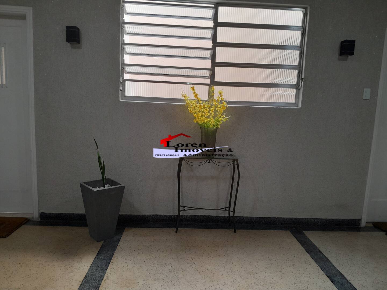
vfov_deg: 53.1
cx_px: 194
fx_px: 291
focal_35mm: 26
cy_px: 145
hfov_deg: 67.3
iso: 250
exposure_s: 1/60
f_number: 1.8
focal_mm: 3.98
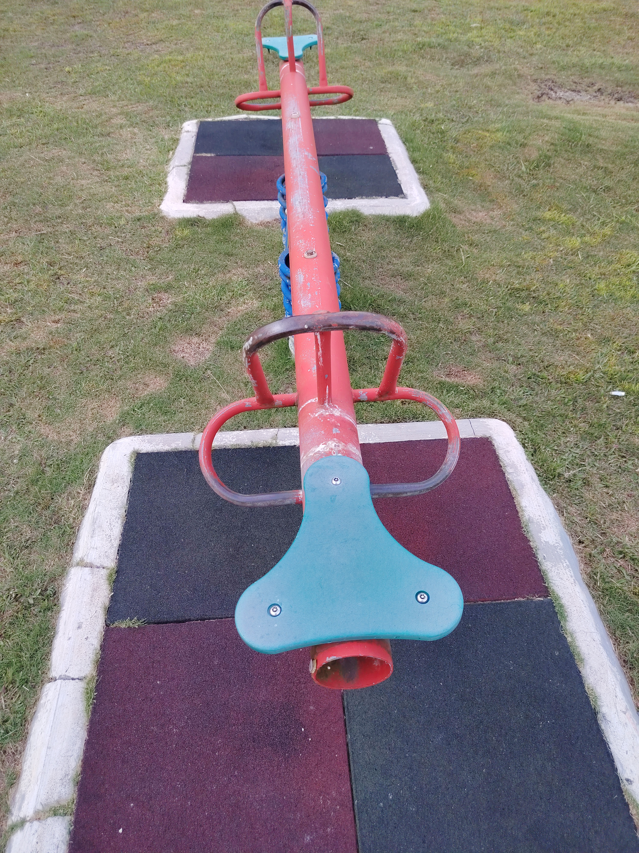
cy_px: 426
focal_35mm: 24
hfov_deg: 56.8
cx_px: 320
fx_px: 591
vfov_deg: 71.6
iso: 108
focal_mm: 5.25
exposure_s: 1/100
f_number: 1.75
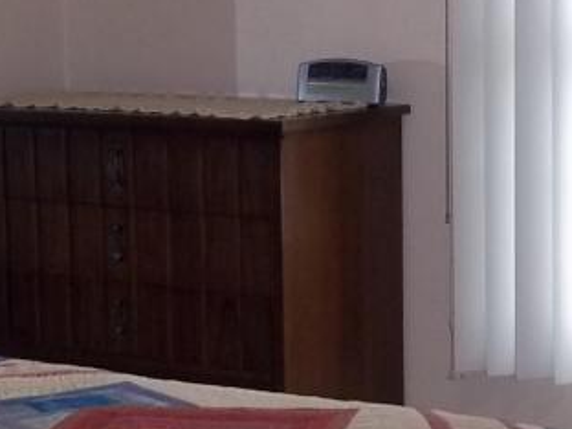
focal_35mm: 118
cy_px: 253
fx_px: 1950
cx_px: 402
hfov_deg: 16.6
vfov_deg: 12.6
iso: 160
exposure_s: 1/30
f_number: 3.1
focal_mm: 6.5
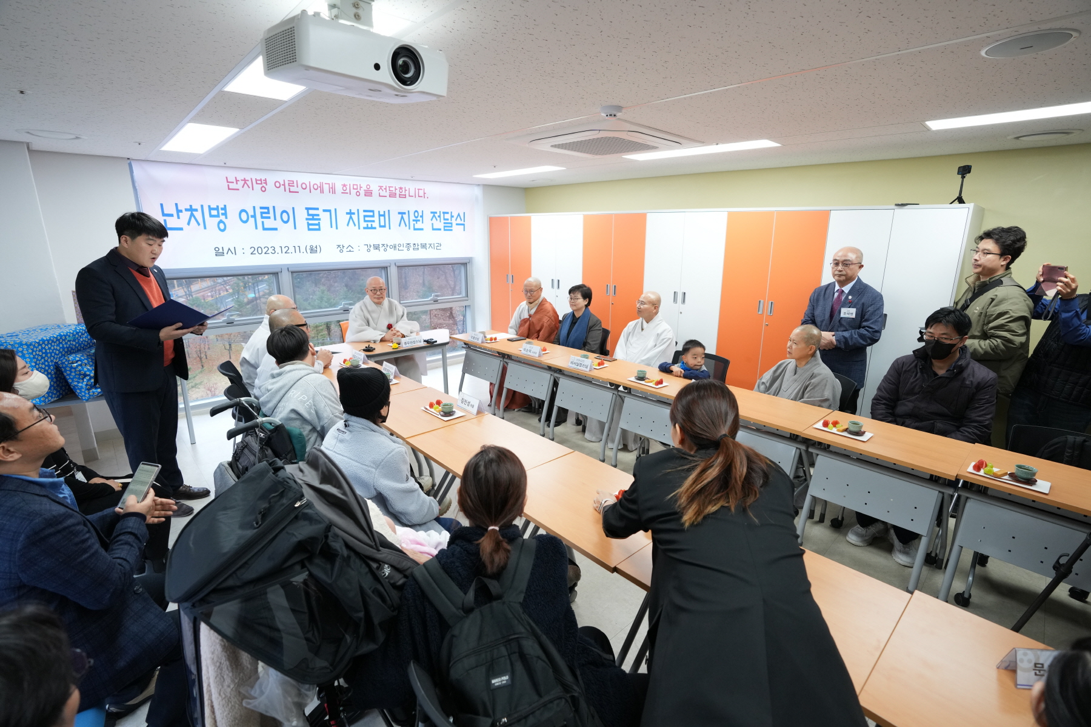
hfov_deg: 96.8
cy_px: 364
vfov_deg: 73.7
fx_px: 485
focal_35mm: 16
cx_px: 546
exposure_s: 1/160
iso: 1600
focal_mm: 16
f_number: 4
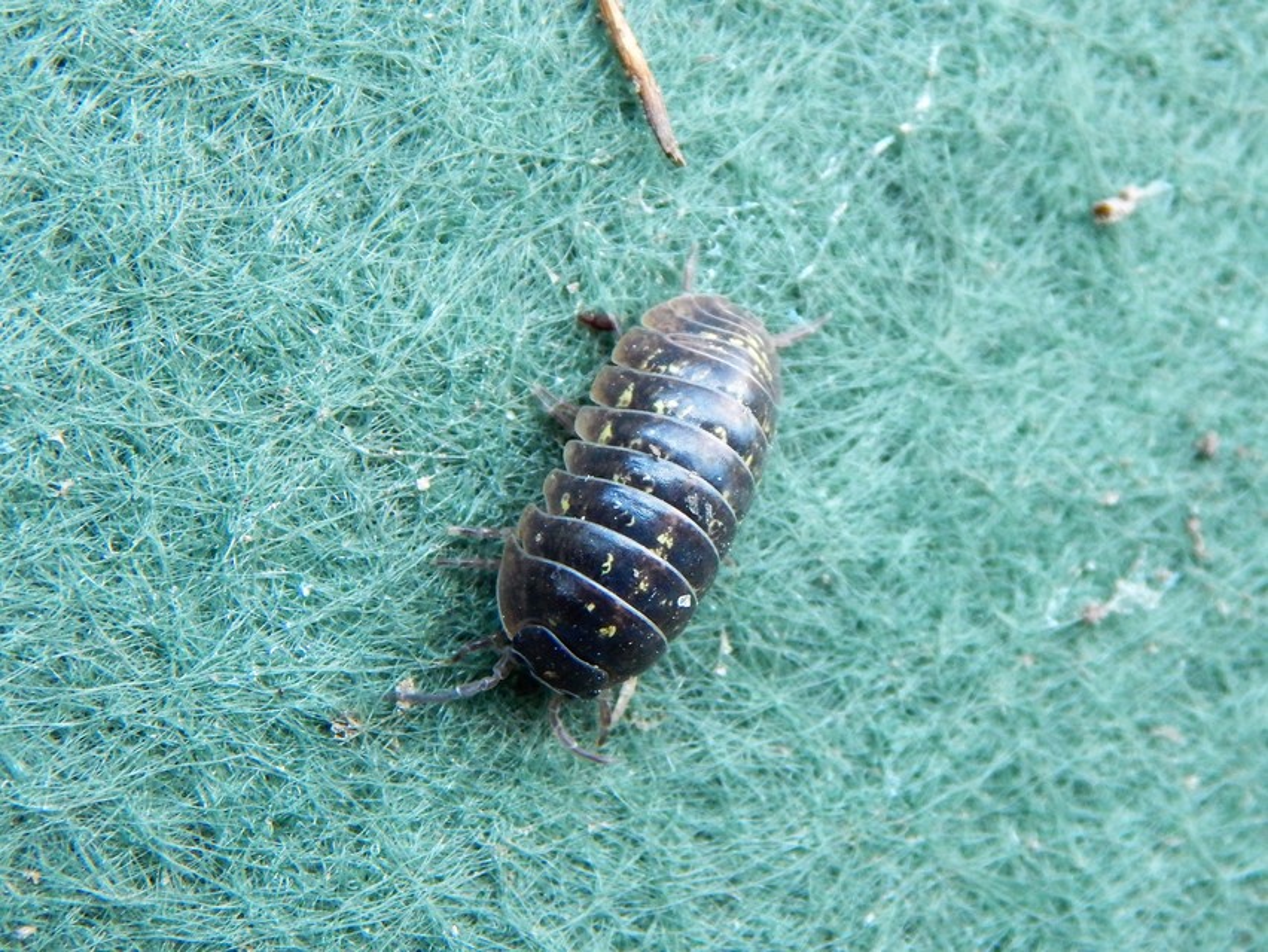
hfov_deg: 23.0
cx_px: 634
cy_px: 476
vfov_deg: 17.4
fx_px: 3115
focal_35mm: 85
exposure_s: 1/250
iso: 320
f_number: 4.3
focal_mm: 15.3
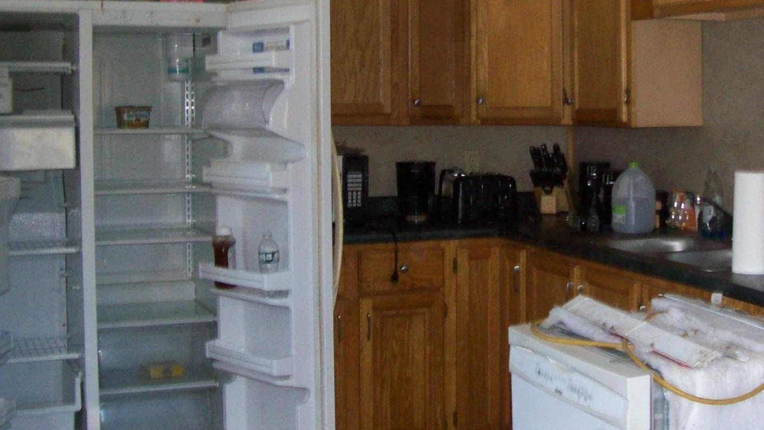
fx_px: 1155
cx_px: 485
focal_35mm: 57
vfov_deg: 21.0
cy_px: 130
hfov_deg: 36.4
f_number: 2.7
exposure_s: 1/64
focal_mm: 6
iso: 200
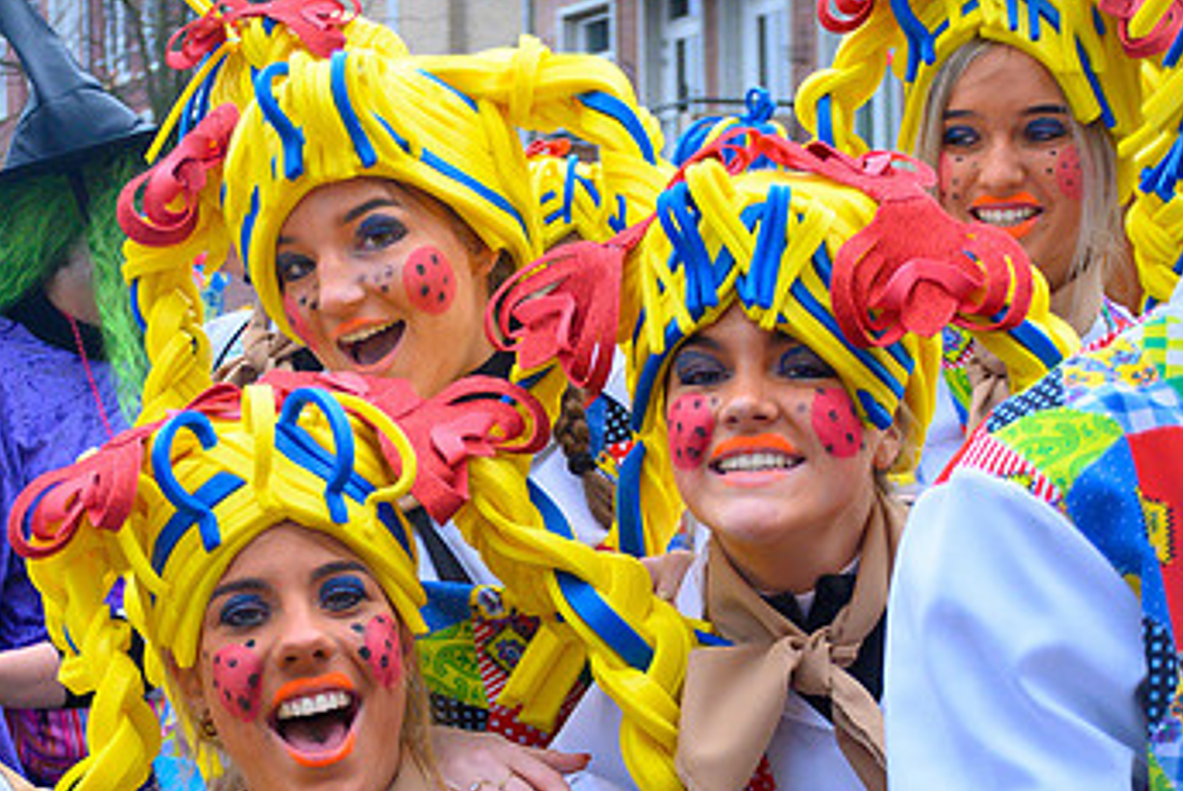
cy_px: 535
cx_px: 375
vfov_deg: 14.3
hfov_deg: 21.1
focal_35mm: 96
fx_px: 3157
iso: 400
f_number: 5
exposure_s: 1/640
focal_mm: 38
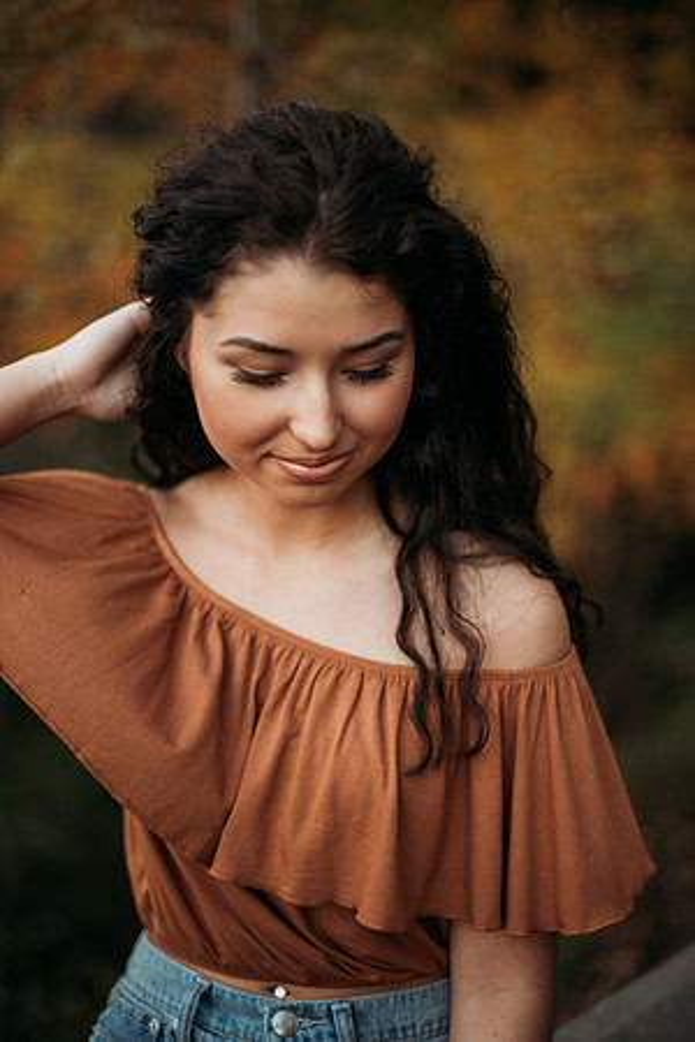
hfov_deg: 27.0
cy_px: 521
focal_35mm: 50
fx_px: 1448
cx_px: 348
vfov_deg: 39.6
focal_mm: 50
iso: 125
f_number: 1.4
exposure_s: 1/320
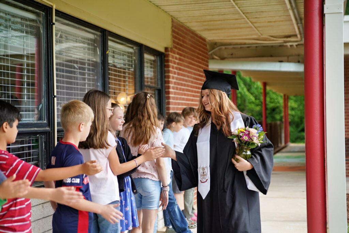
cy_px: 116
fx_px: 679
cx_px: 174
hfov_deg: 28.8
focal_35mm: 70
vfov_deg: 19.5
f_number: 3.5
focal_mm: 70
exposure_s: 1/500
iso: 250
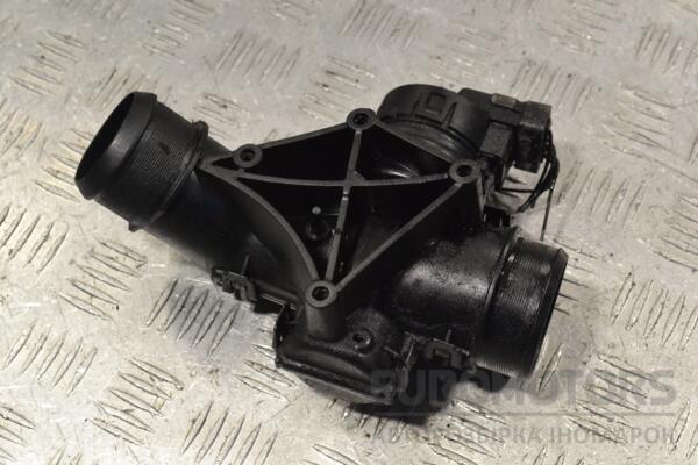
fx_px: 1338
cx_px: 349
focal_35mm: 69
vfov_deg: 19.7
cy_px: 232
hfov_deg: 29.2
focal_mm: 46
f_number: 9
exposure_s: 1/320
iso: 3200
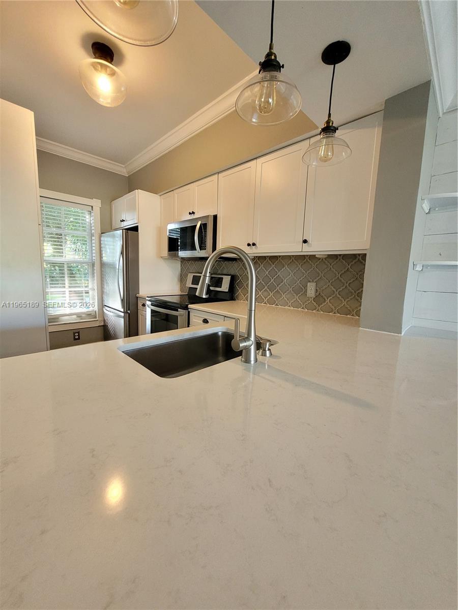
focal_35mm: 13
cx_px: 229
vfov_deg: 106.2
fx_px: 229
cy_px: 305
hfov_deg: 89.9
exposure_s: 1/40
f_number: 2.2
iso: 320
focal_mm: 1.74
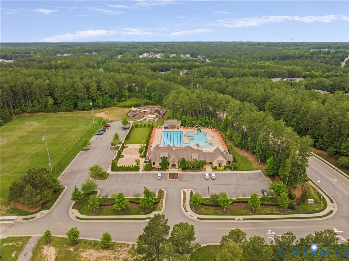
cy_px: 130
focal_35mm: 24
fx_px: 242
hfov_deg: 71.6
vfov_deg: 56.7
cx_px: 174
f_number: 2.8
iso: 400
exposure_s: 1/30
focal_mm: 12.29
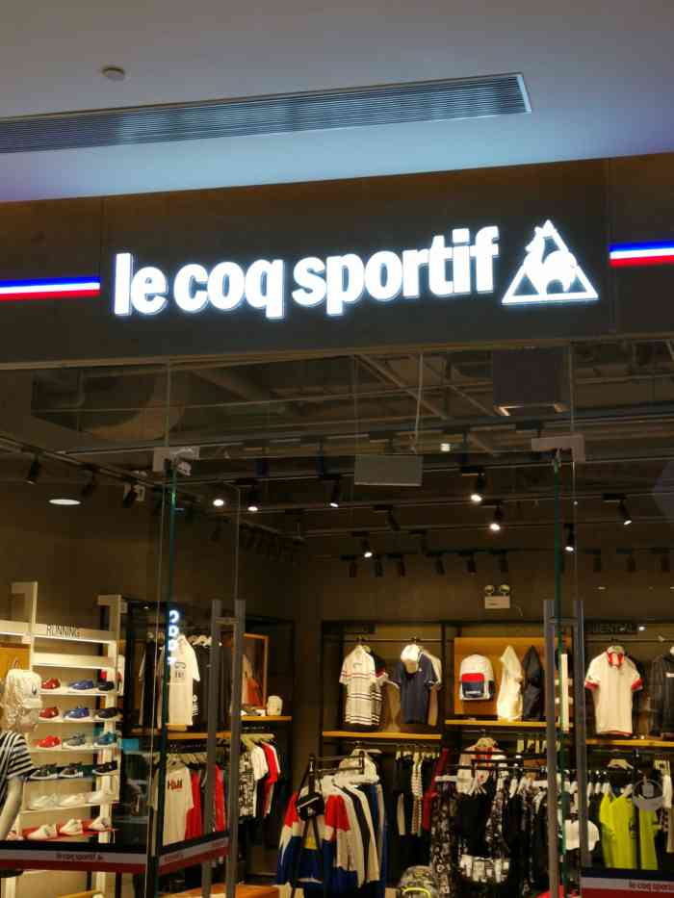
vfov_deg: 36.8
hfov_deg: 28.0
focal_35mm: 52
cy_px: 449
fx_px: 1350
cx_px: 337
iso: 50
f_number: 1.8
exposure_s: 1/118
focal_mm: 4.75
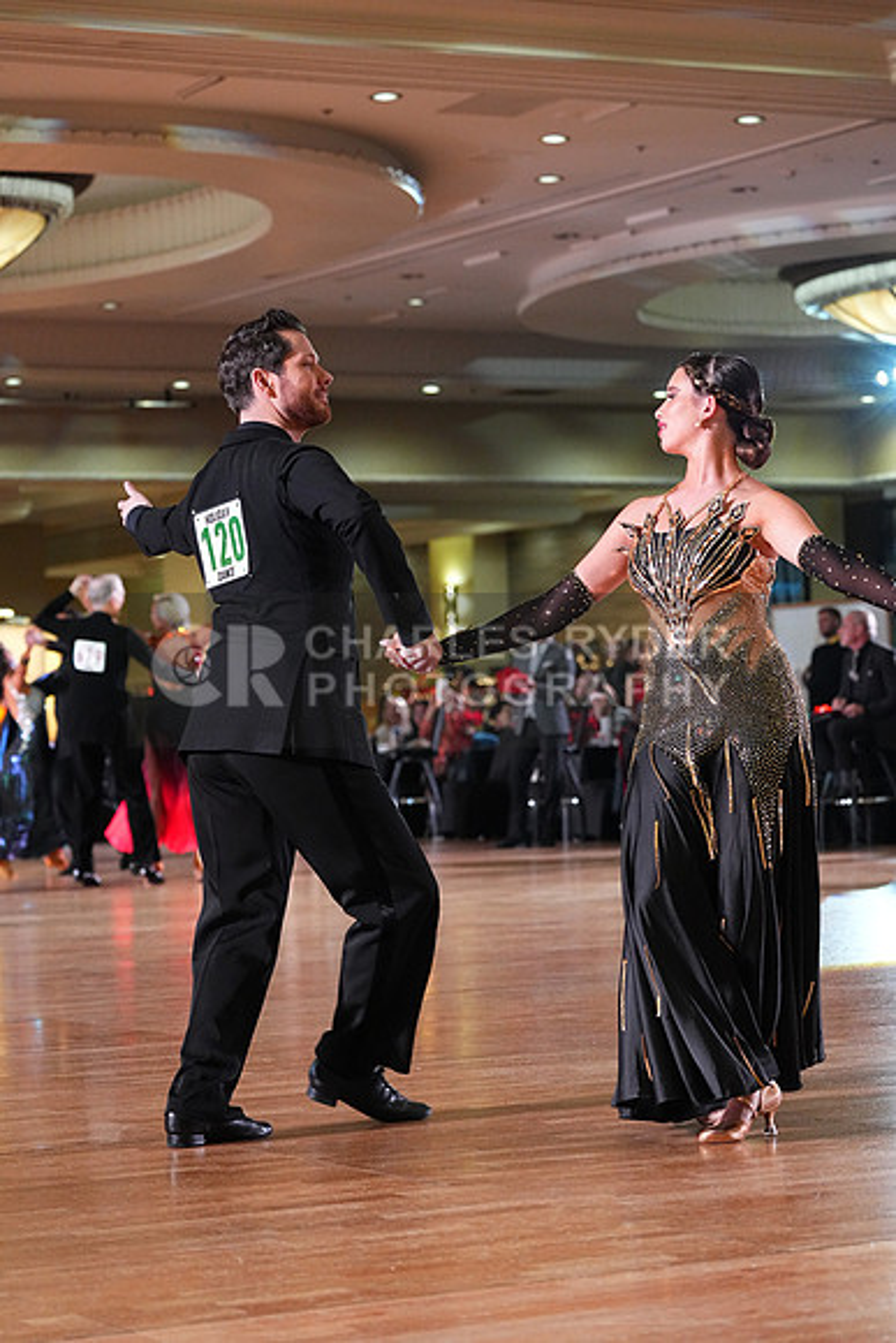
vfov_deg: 22.1
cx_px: 448
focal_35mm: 92
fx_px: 3432
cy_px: 672
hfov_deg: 14.9
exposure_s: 1/400
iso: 6400
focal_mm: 92
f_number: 4.5
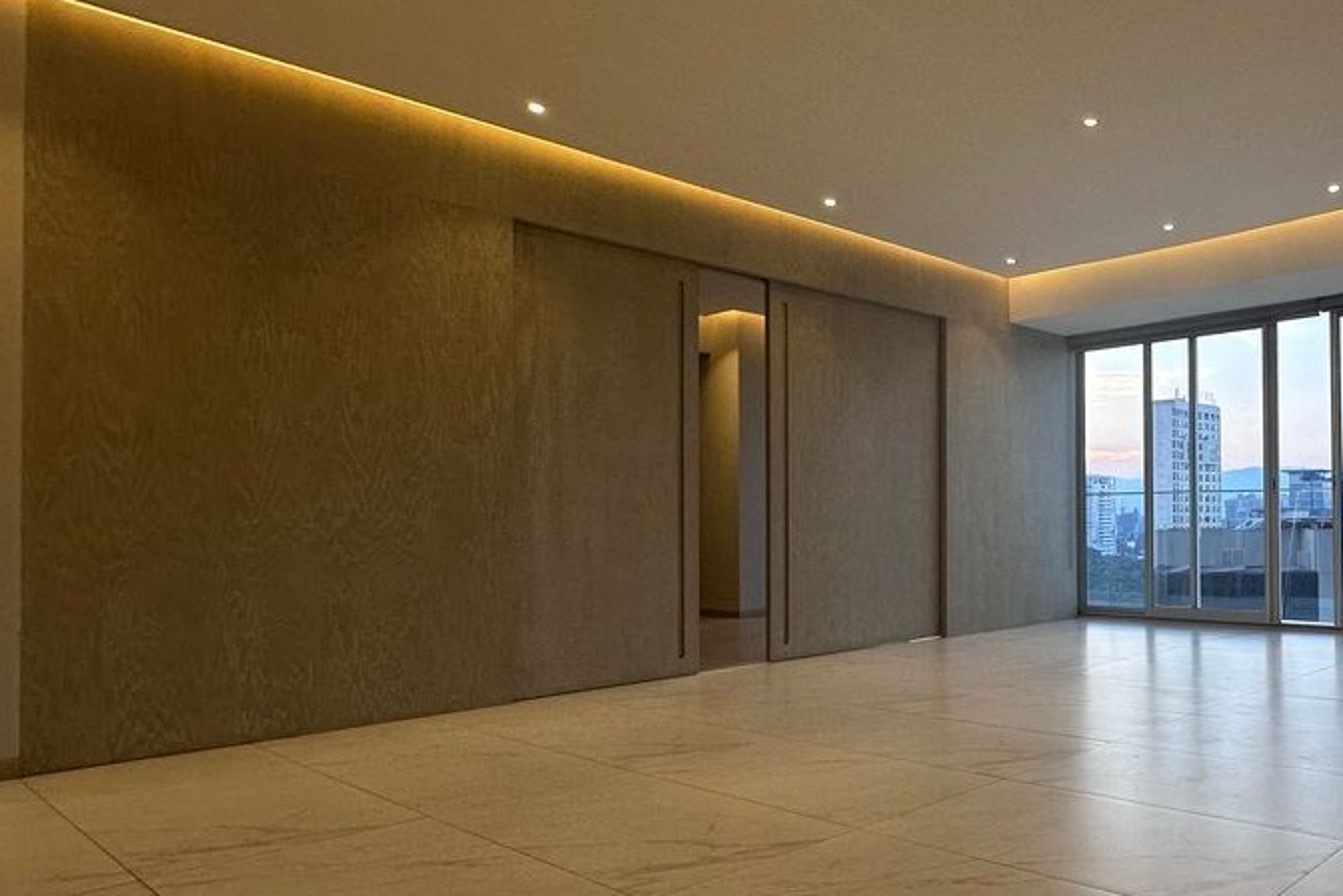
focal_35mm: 26
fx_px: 970
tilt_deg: +1.2
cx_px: 1139
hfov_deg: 61.5
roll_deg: +0.6
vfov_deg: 49.4
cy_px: 504
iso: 125
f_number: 2.2
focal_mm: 2.22
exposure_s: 1/120
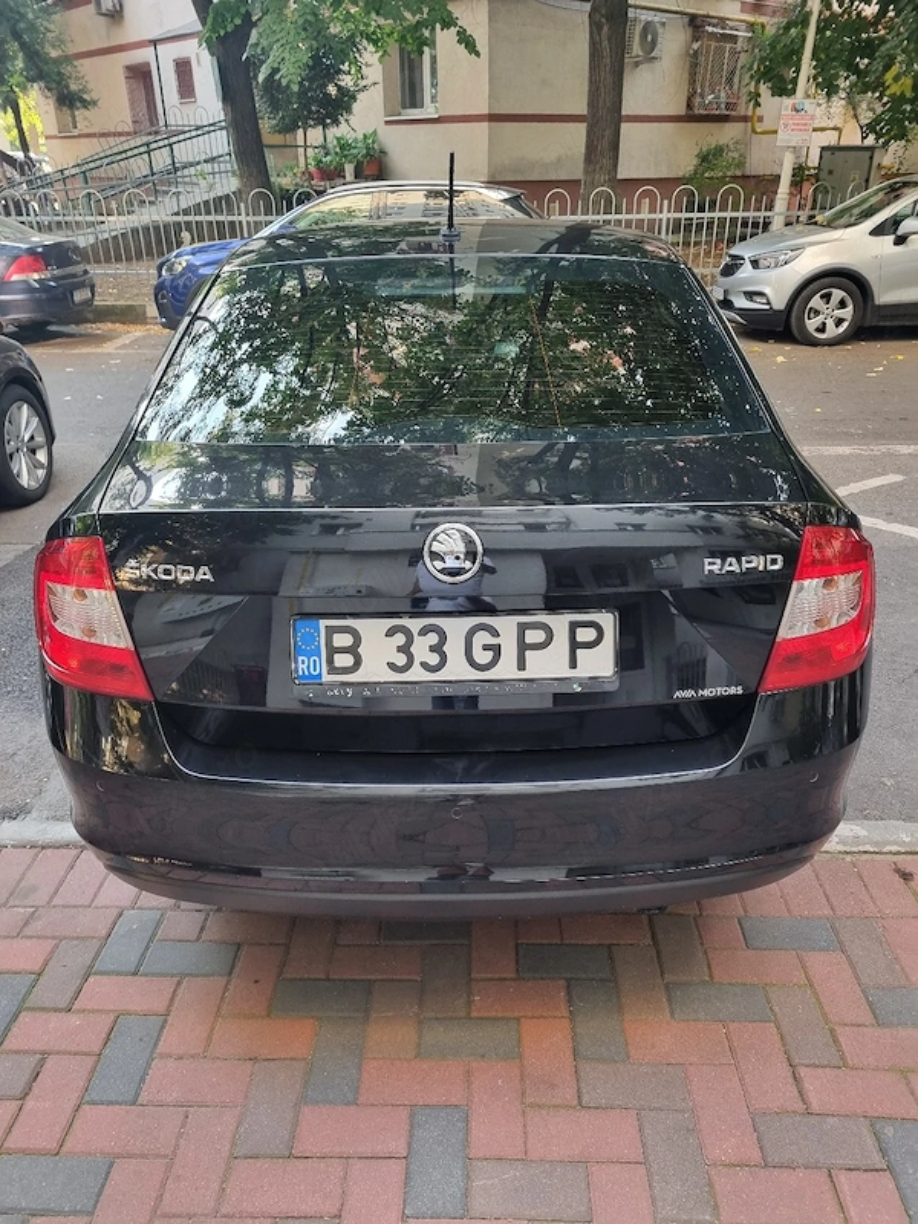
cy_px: 612
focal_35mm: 26
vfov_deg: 67.3
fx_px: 919
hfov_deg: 53.1
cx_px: 459
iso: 160
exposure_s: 1/100
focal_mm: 5.4
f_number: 1.8
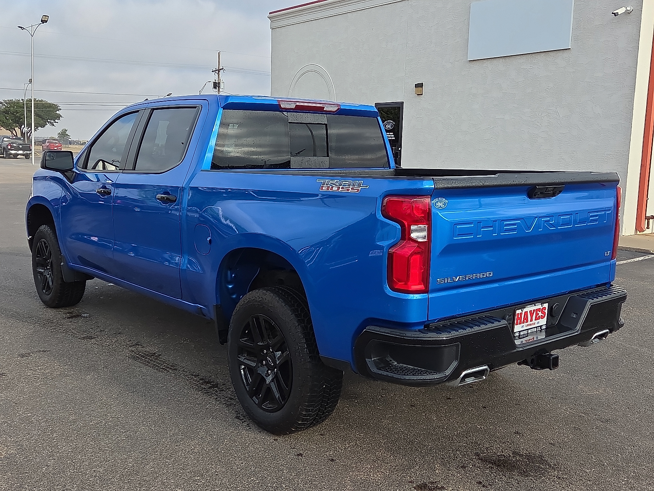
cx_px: 327
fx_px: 661
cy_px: 246
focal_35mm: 35
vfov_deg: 40.7
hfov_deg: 52.6
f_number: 1.8
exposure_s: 1/556
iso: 25
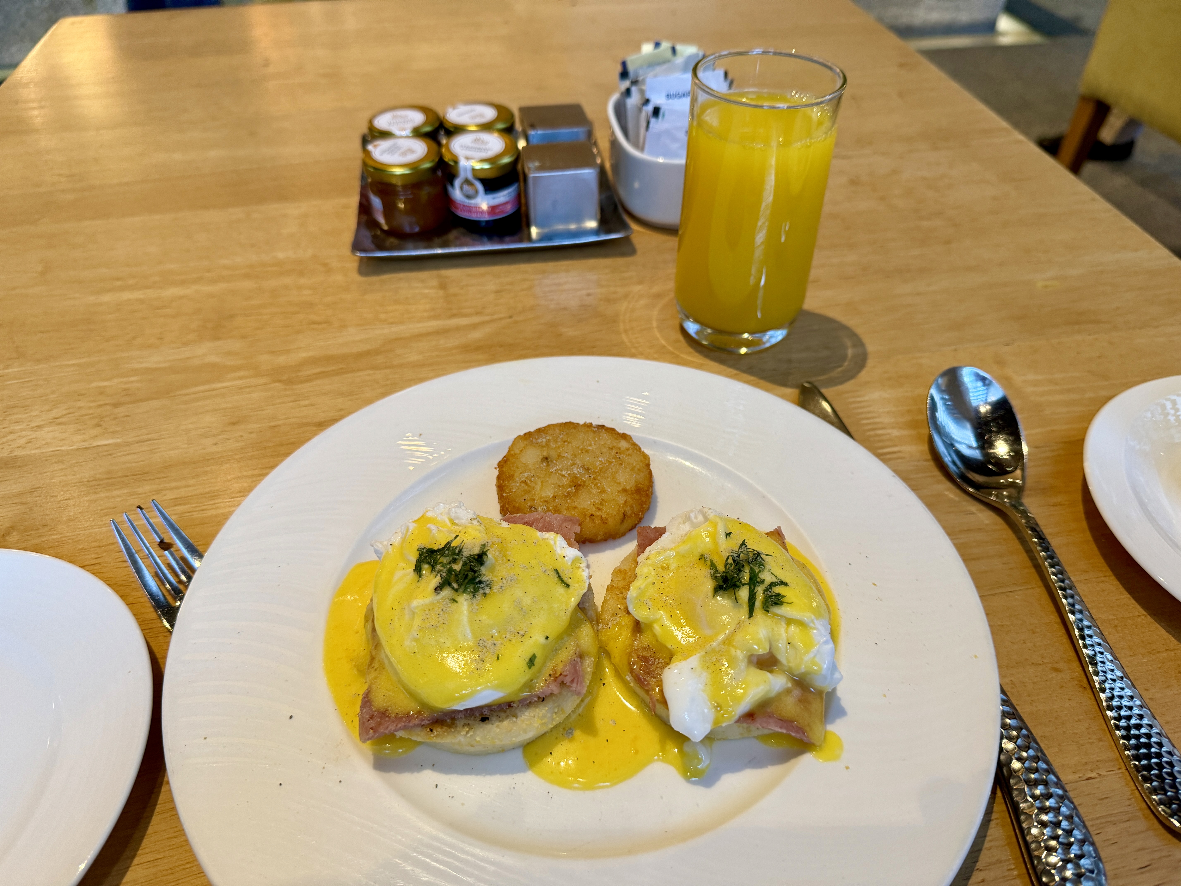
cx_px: 590
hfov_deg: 71.6
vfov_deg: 56.8
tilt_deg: -44.6
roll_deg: -0.2
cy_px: 443
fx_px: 819
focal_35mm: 24
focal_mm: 6.86
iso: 250
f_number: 1.78
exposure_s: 1/50
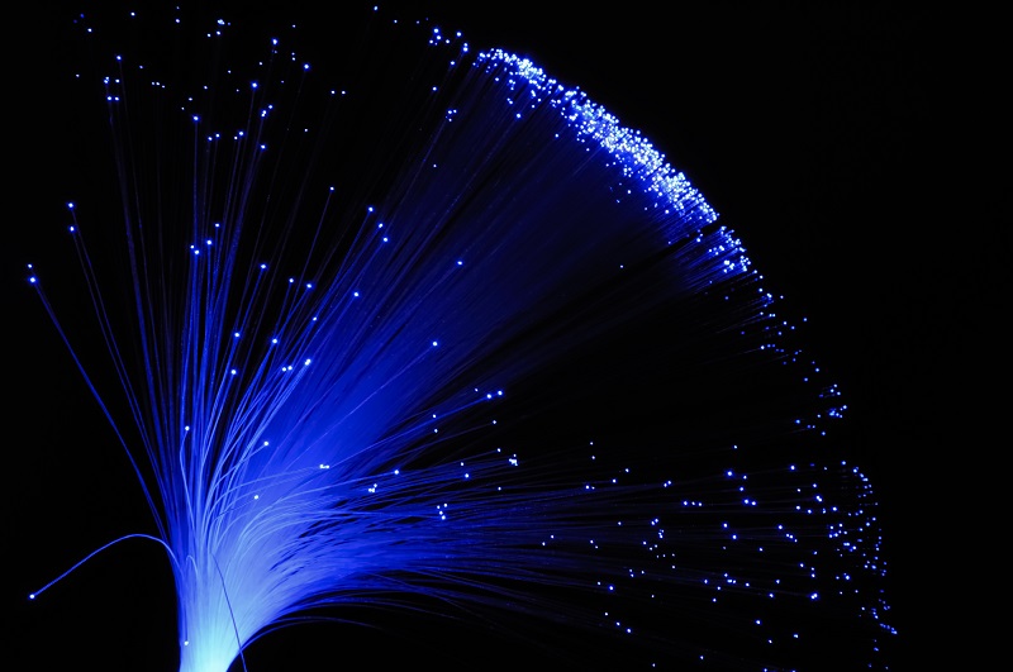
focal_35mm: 45
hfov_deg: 43.7
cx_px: 506
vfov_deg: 29.8
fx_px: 1264
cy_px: 336
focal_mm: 30
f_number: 18
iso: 200
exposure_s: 8
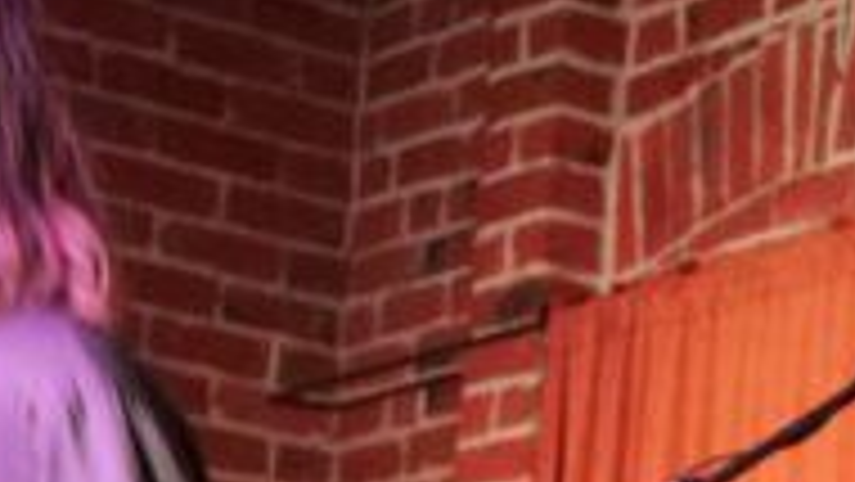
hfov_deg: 12.9
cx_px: 1305
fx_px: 3583
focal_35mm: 158
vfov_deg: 7.4
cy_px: 908
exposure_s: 1/60
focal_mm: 28
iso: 5000
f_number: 4
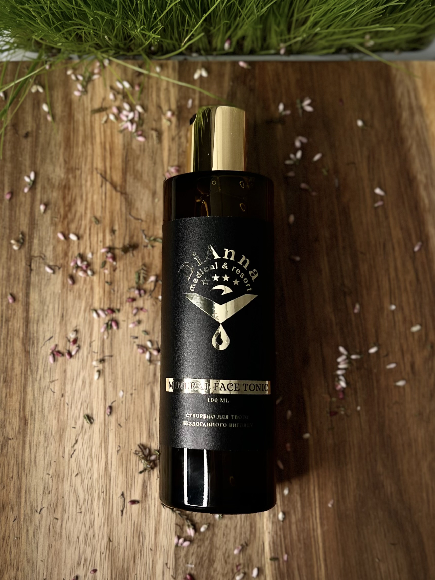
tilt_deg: -83.8
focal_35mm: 26
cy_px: 290
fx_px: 436
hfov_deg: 53.1
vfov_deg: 67.3
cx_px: 218
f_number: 1.5
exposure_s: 1/185
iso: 40
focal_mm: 5.7
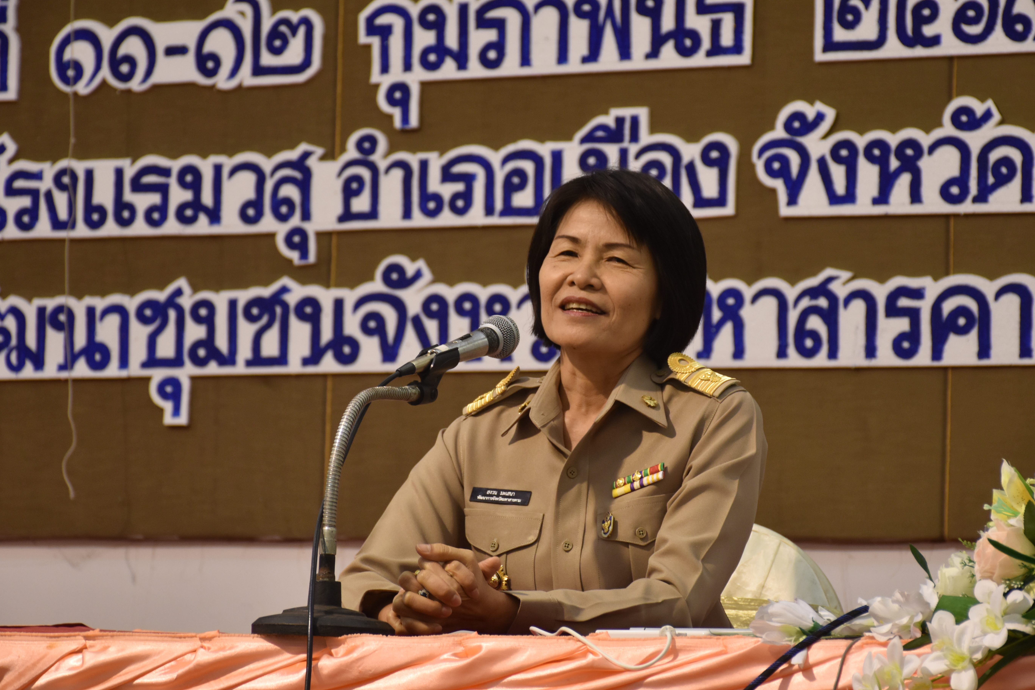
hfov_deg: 14.6
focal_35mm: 141
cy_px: 372
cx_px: 563
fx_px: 4041
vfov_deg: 9.8
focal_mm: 85
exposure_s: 1/60
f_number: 5.3
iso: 720
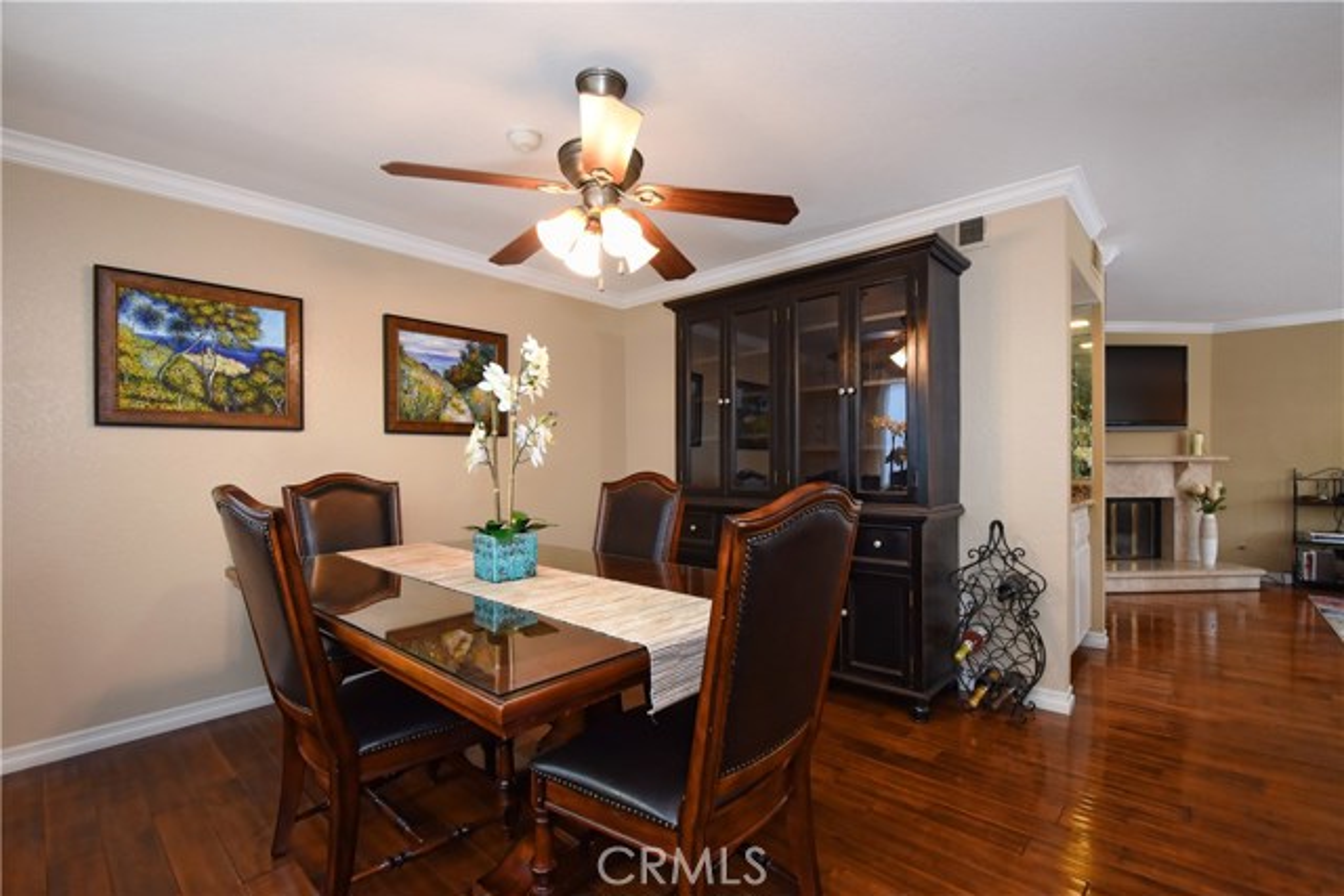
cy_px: 448
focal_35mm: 15
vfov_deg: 77.4
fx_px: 560
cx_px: 672
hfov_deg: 100.4
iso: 640
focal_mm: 10
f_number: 8
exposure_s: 1/13
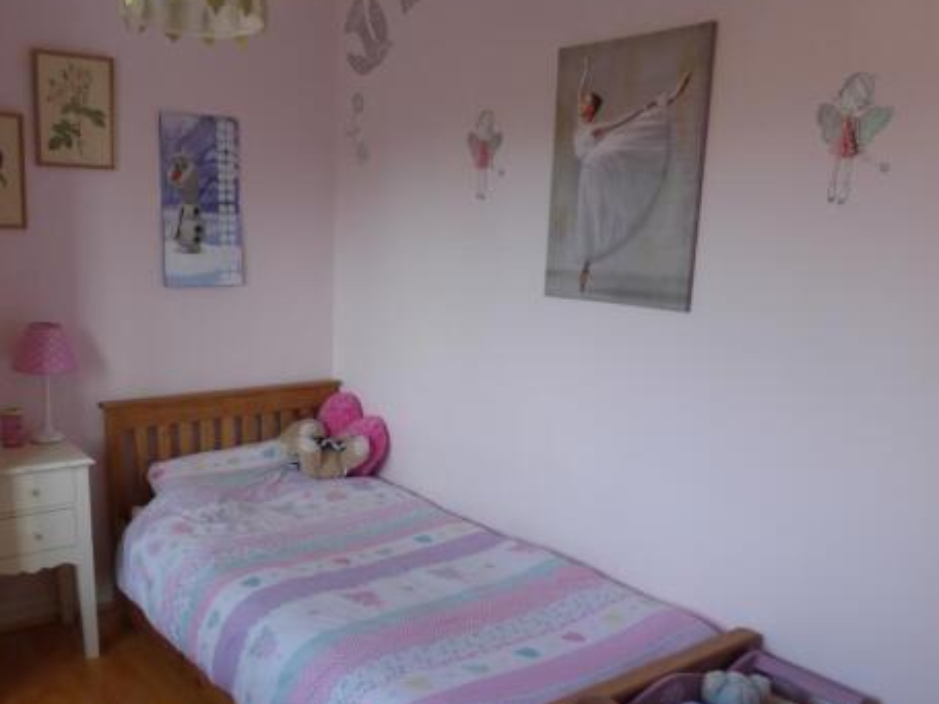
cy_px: 424
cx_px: 354
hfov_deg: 56.2
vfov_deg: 43.9
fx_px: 868
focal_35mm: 32
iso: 160
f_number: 3.3
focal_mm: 4.3
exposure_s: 1/60
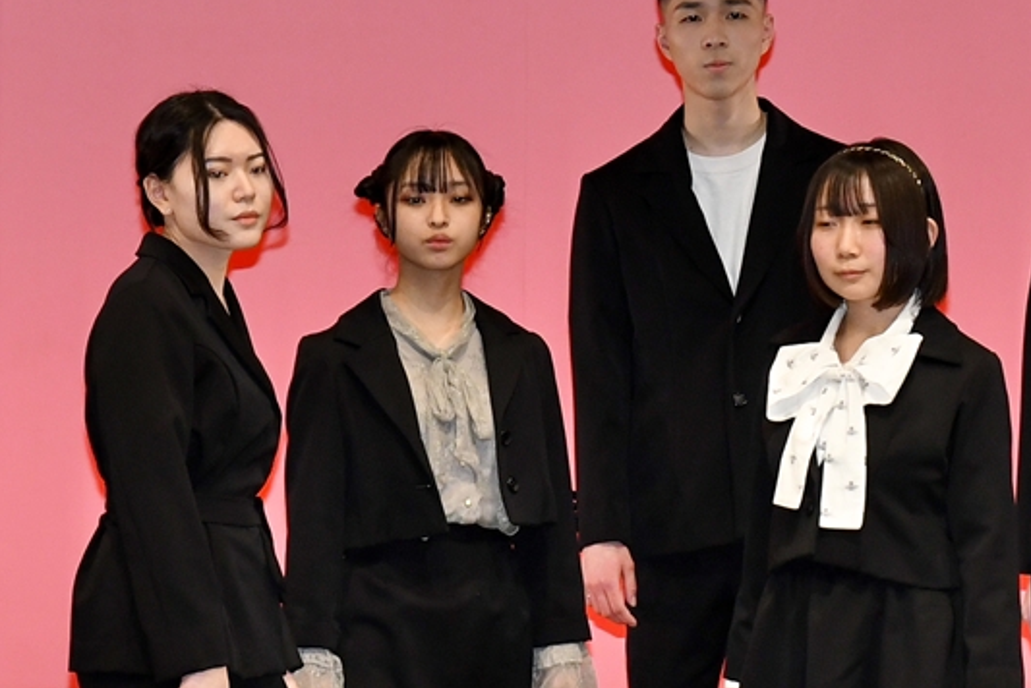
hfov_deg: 3.8
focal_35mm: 540
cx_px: 646
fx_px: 15473
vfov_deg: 2.5
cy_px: 247
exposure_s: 1/250
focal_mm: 100
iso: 800
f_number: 5.6
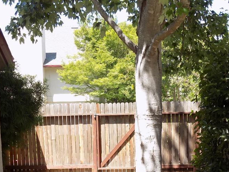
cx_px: 128
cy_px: 151
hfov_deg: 36.8
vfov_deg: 27.2
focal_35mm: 52
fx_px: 344
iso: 80
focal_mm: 4
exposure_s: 1/200
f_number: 3.1
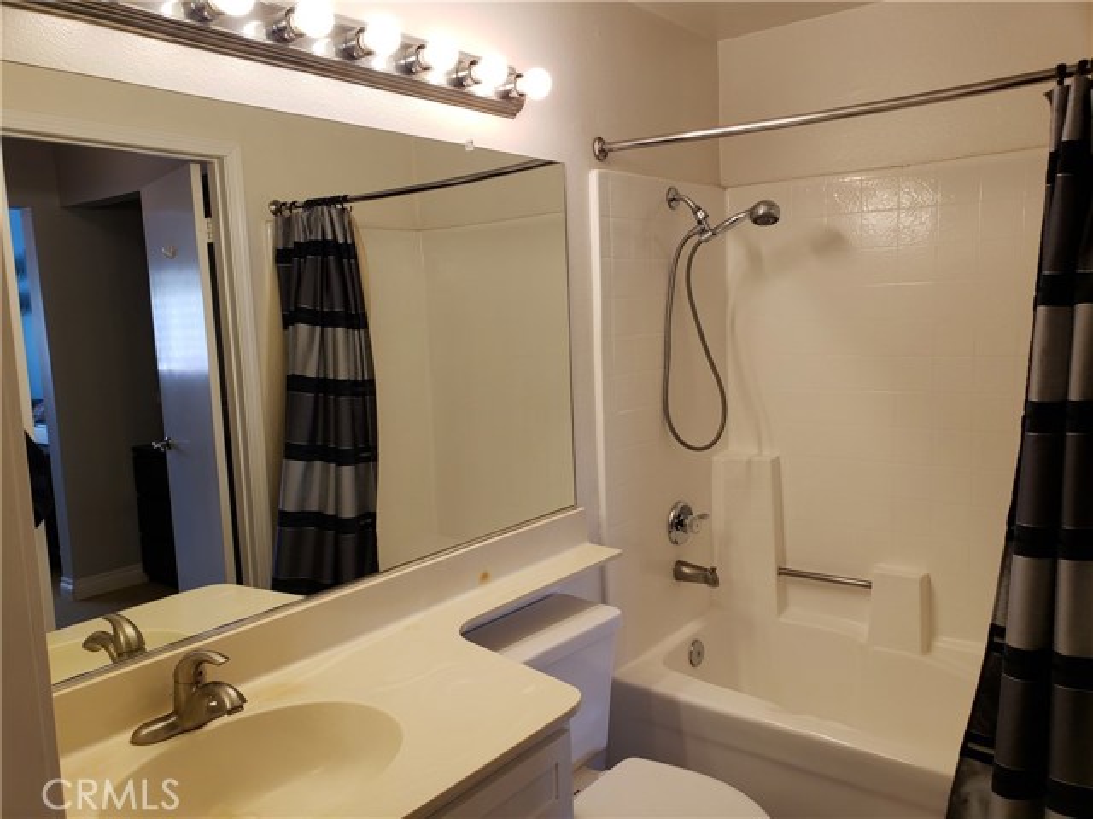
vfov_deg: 53.1
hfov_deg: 67.3
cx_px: 546
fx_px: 821
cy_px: 410
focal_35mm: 26
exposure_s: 1/60
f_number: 2.4
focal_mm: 4.3
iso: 80
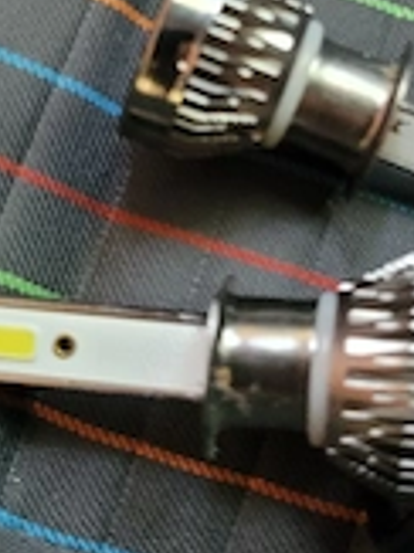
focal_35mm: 64
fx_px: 1022
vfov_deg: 29.2
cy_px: 68
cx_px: 312
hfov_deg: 22.7
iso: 500
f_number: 1.8
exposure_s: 1/25
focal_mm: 5.4
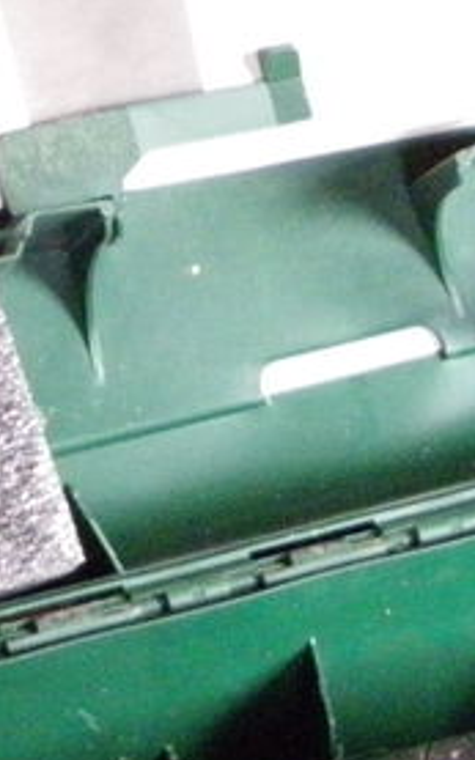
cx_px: 664
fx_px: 3564
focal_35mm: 172
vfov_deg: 11.8
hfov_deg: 7.5
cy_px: 996
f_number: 3.2
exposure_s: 1/50
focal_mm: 7.9
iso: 800
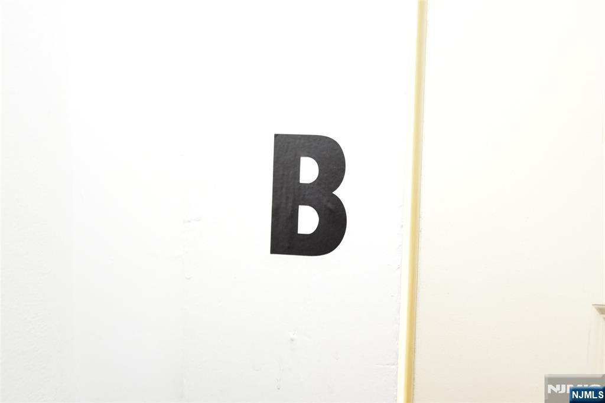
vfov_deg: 53.1
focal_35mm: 24
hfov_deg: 73.7
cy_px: 202
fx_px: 403
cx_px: 302
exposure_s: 1/60
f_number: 2.8
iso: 1800
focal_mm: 24
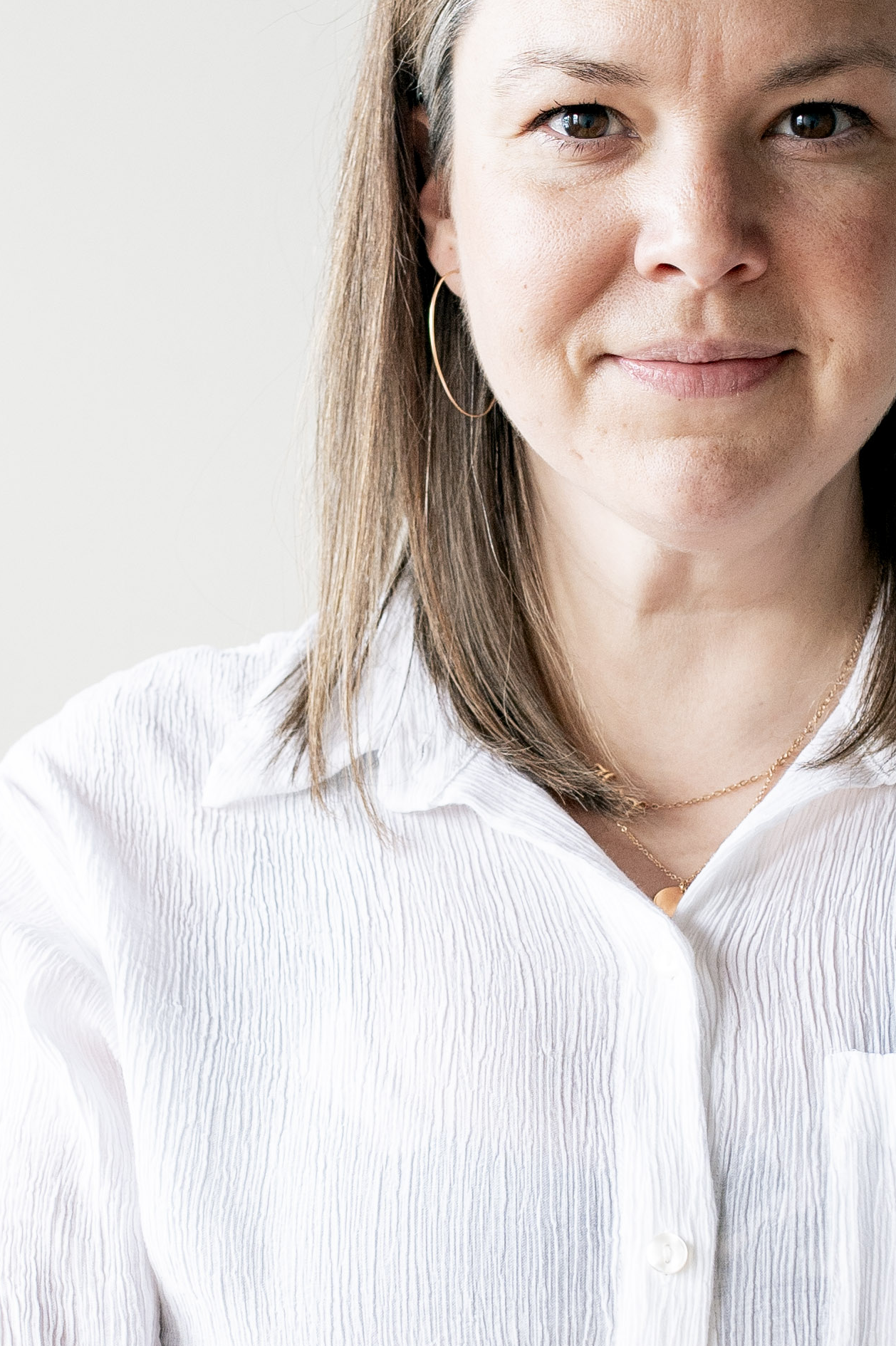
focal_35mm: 112
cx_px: 484
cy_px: 928
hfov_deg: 12.2
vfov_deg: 18.2
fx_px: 4186
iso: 400
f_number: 4
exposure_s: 1/100
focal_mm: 35
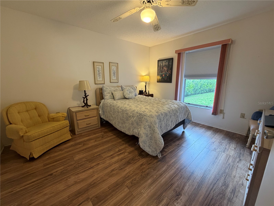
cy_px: 103
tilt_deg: -11.1
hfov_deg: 102.1
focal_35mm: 14
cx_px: 137
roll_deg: +1.3
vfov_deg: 85.7
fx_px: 111
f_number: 2.2
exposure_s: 1/60
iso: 250
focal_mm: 2.22
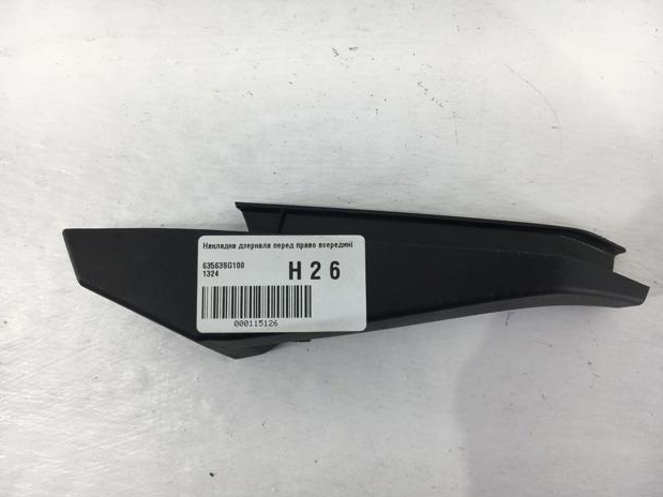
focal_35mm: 30
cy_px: 253
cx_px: 331
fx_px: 574
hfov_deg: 60.0
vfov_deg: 46.8
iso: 25
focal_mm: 4.15
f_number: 2.2
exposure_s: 1/50
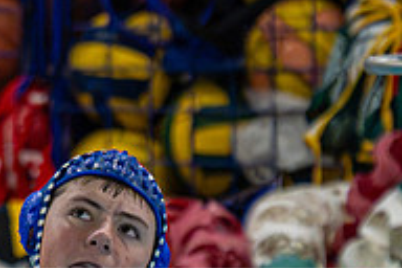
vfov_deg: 0.8
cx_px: -135
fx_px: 18703
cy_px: 64
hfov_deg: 1.2
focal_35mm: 1675
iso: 16000
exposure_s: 1/1000
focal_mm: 280
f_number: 4
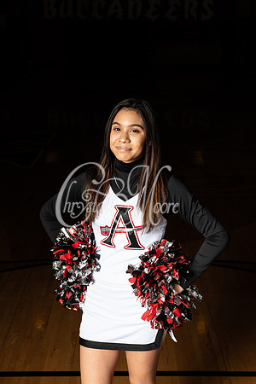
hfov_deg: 21.9
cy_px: 192
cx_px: 128
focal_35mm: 62
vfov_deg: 32.4
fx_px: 661
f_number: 14
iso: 320
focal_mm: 62
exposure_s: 1/200
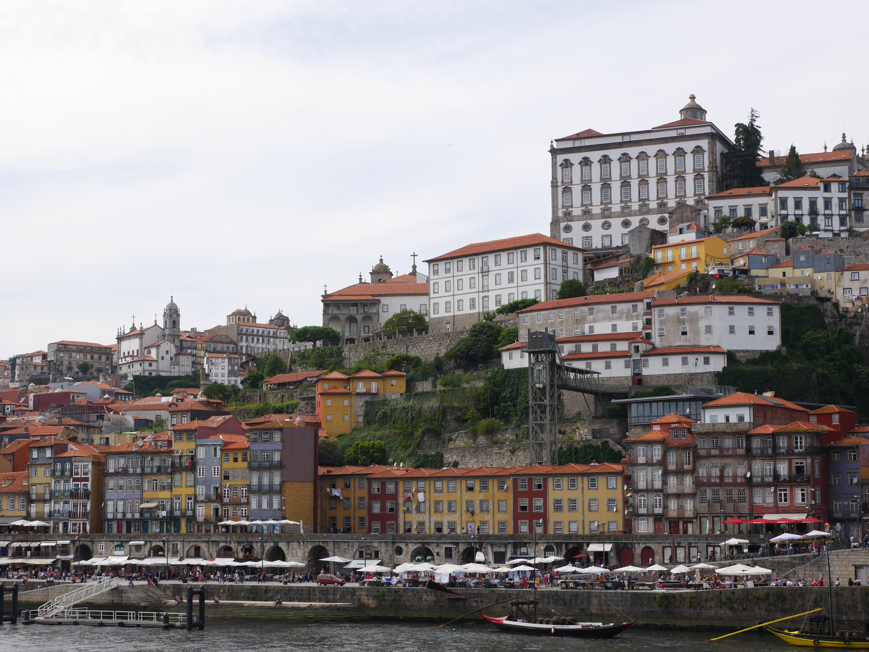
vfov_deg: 22.9
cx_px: 434
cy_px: 326
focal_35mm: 64
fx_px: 1607
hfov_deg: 30.3
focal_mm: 32
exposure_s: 1/320
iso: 200
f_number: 10
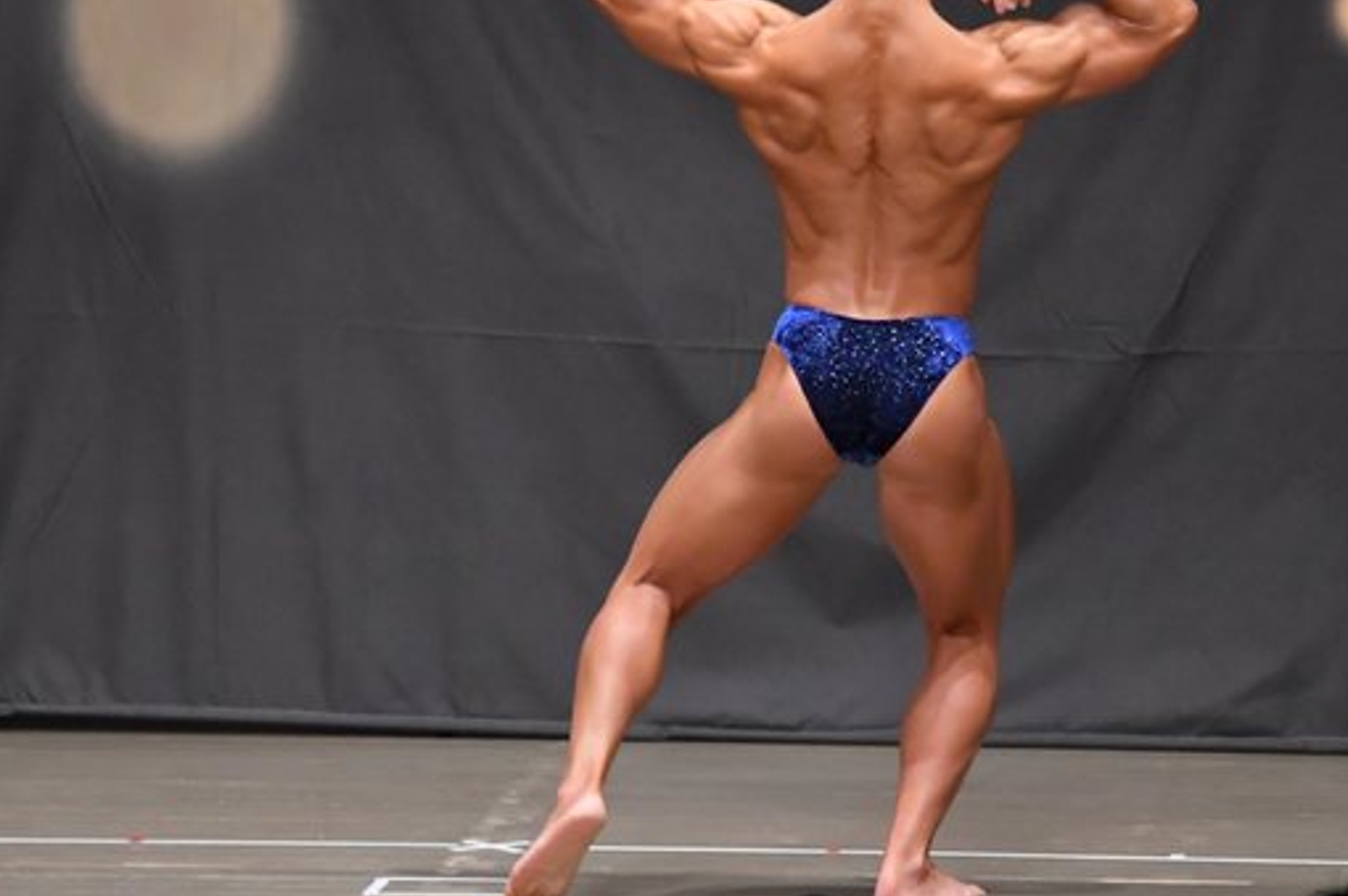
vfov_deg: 4.0
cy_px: 338
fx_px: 12793
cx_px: 863
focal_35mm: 342
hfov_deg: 6.0
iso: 6400
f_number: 5.6
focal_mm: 150
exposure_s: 1/400
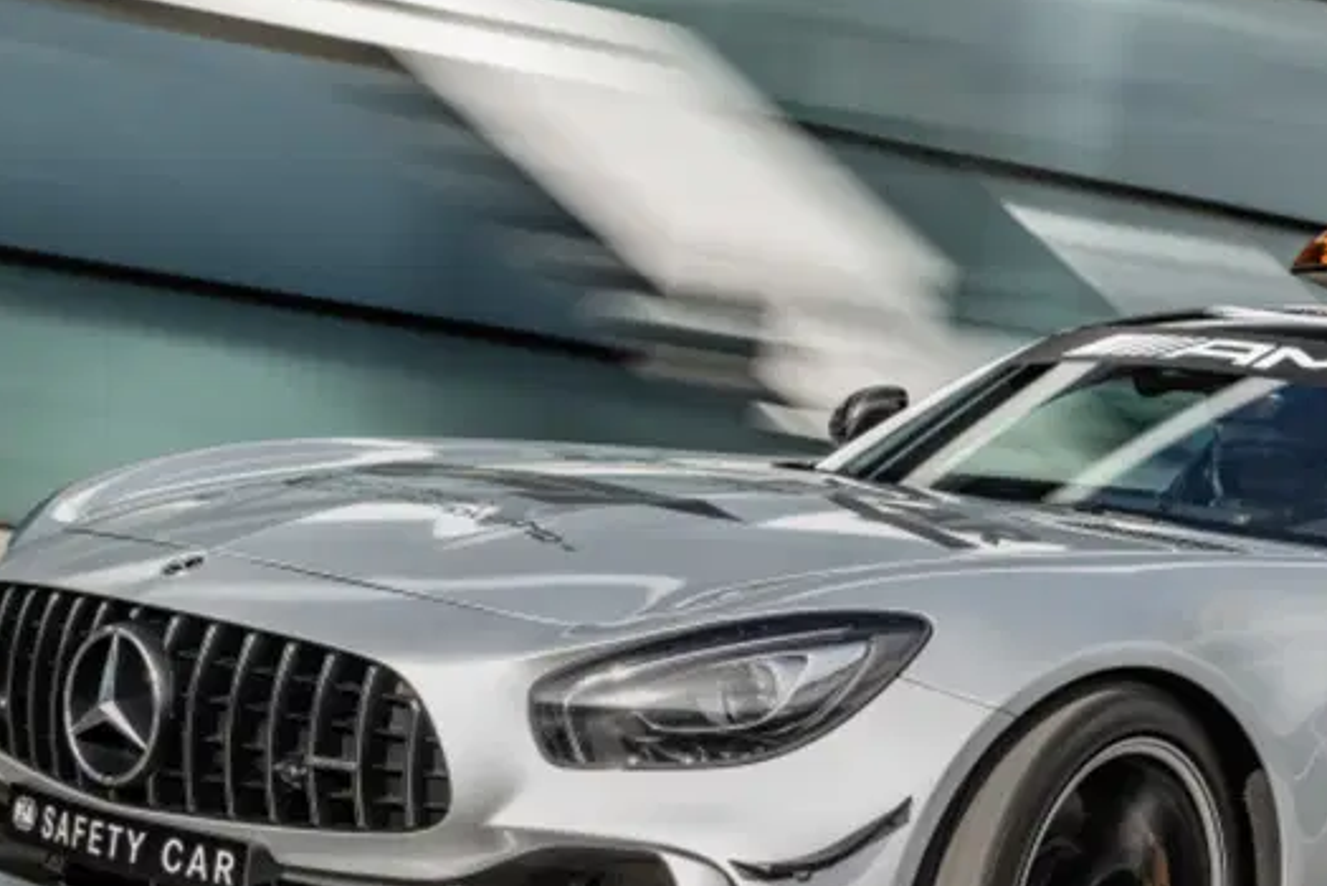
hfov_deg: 17.1
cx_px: 989
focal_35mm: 119
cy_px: 357
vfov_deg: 11.5
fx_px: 4389
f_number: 11
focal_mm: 52
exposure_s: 6
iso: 31
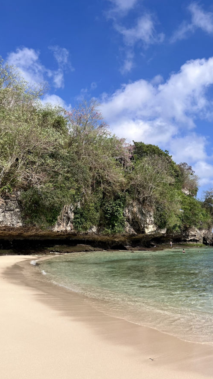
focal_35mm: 29
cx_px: 130
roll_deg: +0.7
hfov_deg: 40.0
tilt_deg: +9.7
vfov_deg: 66.1
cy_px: 190
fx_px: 291
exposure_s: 1/4149
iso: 50
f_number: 1.6
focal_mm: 5.1
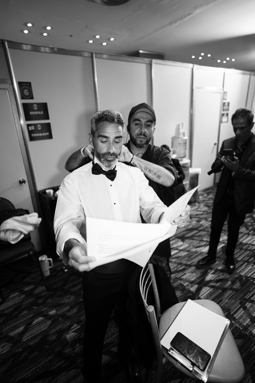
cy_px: 192
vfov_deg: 84.0
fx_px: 212
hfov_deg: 61.9
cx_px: 128
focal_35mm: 20
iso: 320
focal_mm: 20
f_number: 1.8
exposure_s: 1/125
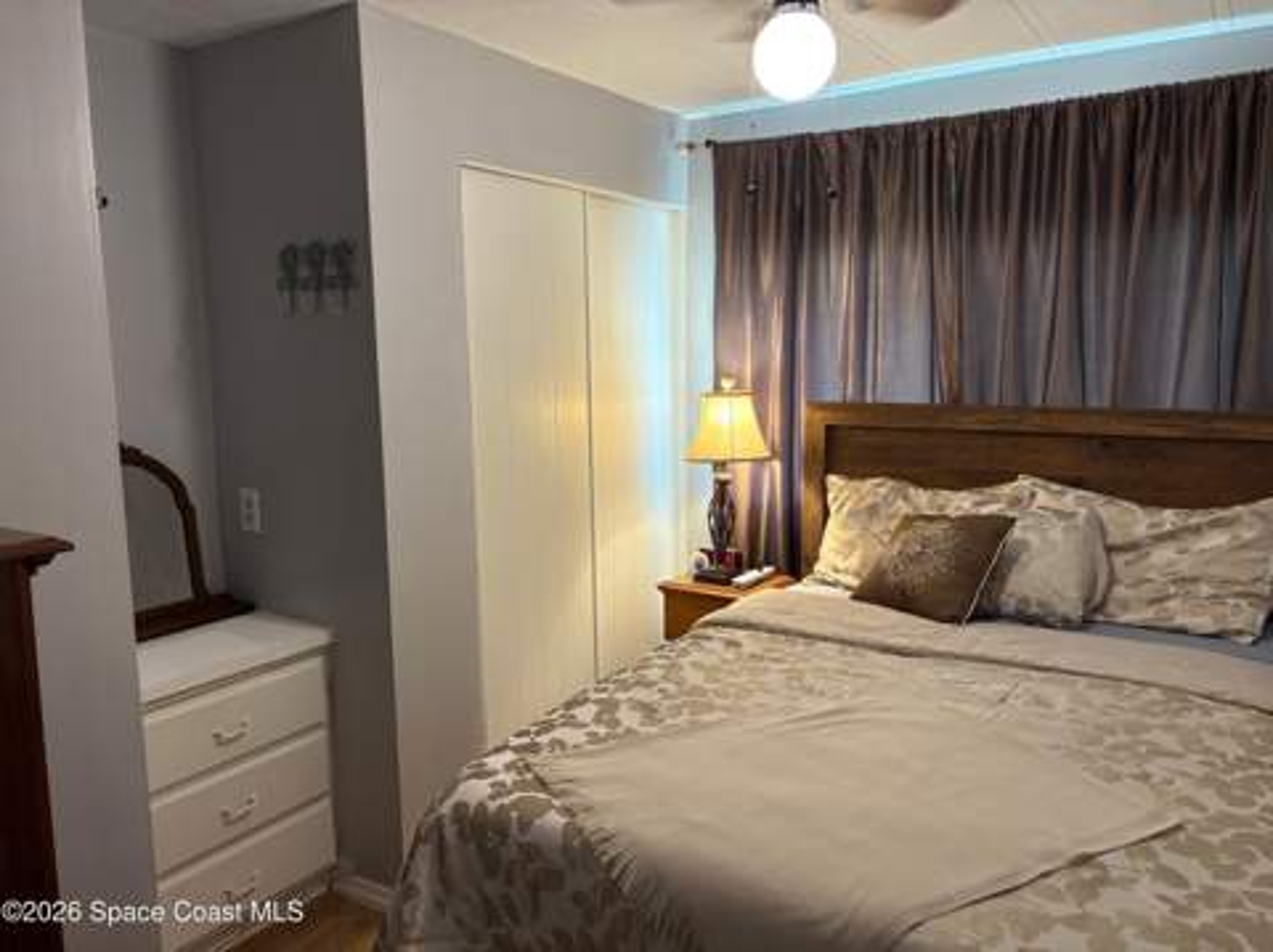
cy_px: 476
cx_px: 636
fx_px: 955
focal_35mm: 26
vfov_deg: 53.0
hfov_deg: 67.4
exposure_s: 1/60
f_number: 1.6
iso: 160
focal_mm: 5.96
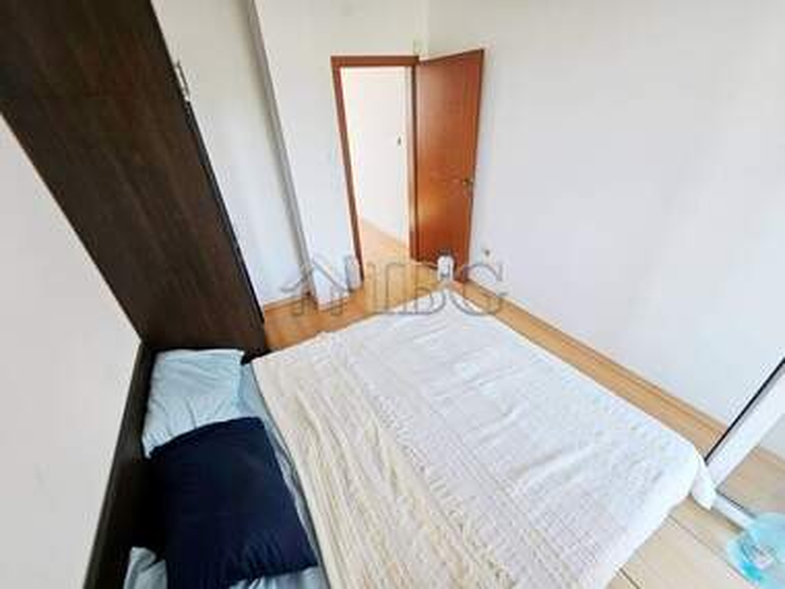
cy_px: 294
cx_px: 392
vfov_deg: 89.9
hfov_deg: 106.2
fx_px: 295
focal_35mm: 13
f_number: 2.2
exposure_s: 1/50
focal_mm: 1.7
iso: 40
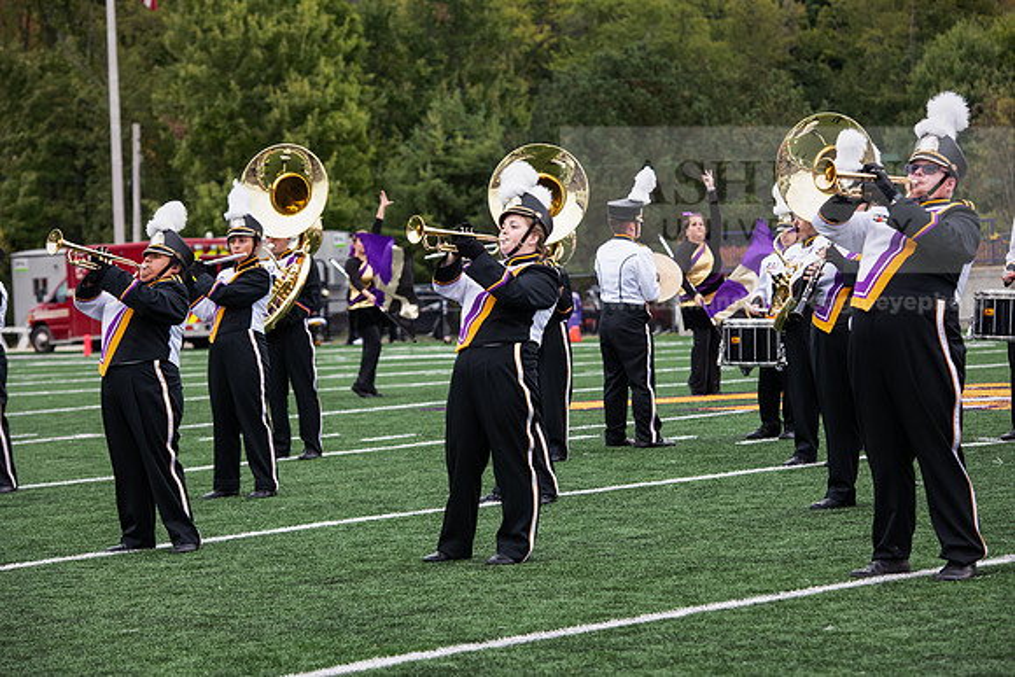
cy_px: 338
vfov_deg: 11.2
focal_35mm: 122
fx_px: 3440
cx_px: 508
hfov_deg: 16.8
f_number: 5.6
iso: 640
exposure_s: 1/400
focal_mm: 122
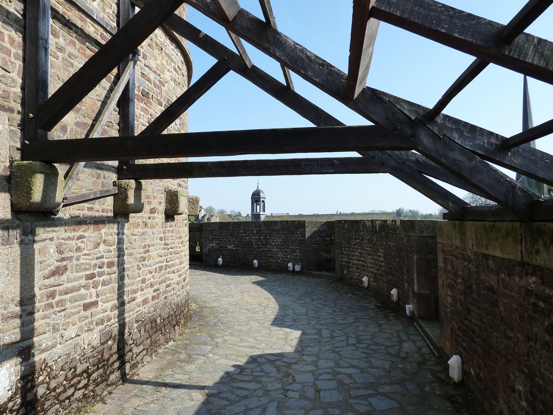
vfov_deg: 54.9
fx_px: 399
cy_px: 208
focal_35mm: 25
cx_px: 276
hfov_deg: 69.4
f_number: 4
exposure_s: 1/320
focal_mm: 4.1
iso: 125
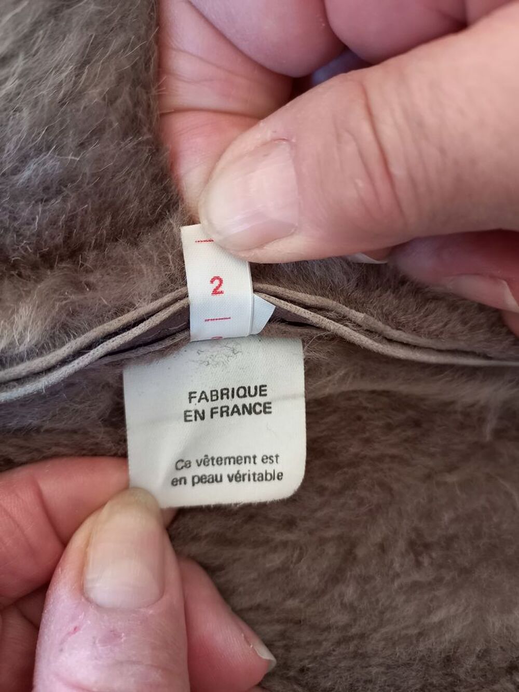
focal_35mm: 25
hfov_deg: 54.9
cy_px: 346
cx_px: 260
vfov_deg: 69.4
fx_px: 500
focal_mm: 4.65
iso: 400
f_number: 1.8
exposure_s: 1/33
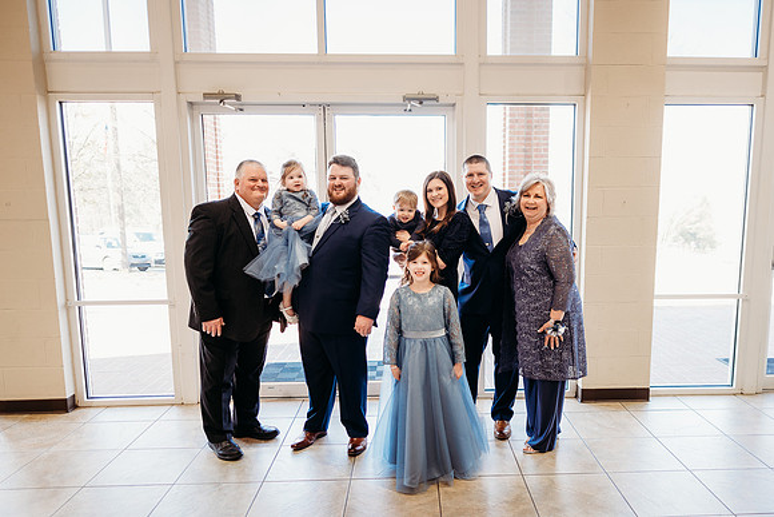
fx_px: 586
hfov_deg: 66.6
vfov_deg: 47.5
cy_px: 289
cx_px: 439
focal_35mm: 27
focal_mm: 24
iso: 400
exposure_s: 1/160
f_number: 2
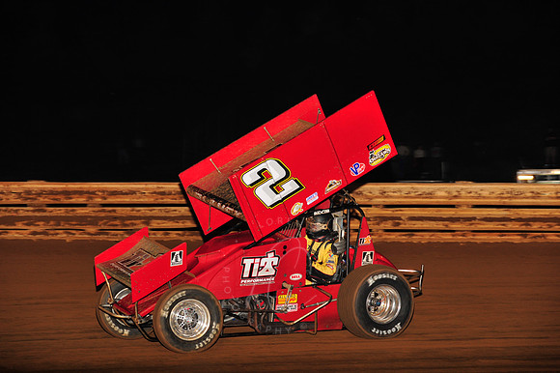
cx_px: 280
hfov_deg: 16.4
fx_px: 1943
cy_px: 186
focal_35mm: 125
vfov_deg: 11.0
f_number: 6.3
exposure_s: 1/320
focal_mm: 125
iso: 1000
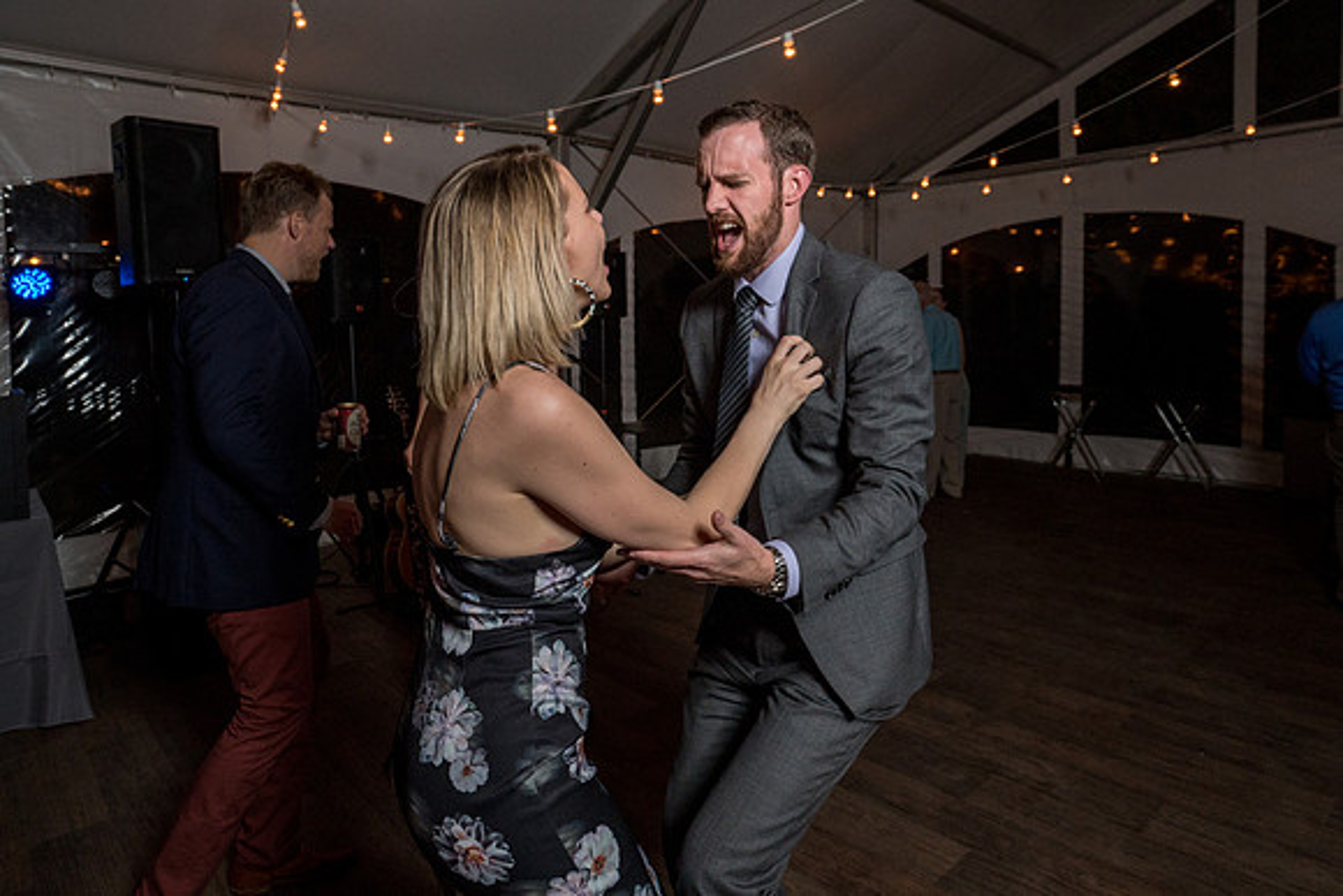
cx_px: 635
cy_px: 364
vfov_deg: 58.0
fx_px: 801
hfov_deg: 79.9
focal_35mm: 21
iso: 2000
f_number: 5.6
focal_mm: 18
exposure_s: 1/200
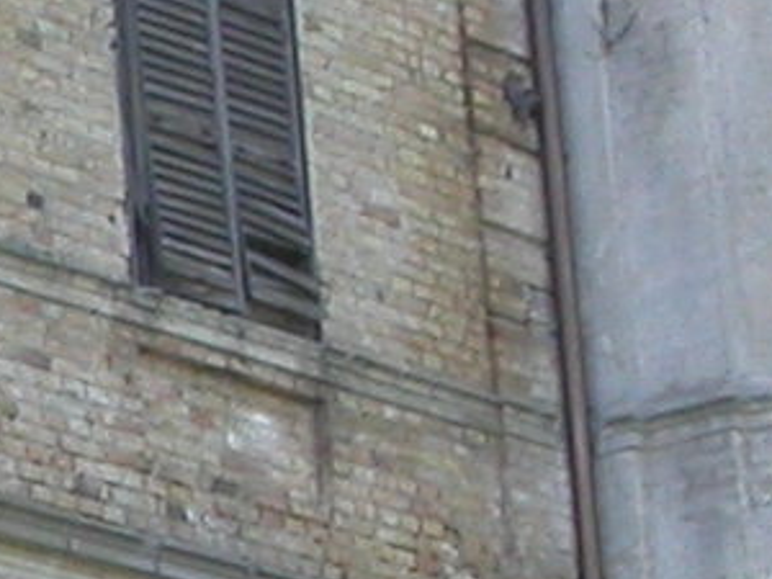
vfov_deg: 5.2
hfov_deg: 6.8
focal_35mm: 288
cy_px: 309
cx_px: -427
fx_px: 6423
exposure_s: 1/168
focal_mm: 7.85
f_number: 5.3
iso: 100
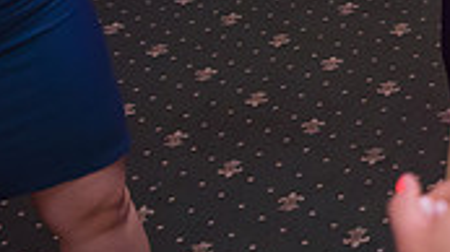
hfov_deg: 15.4
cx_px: 837
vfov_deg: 9.5
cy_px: -285
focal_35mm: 118
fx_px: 1407
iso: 1250
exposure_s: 1/125
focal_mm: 24
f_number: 2.8
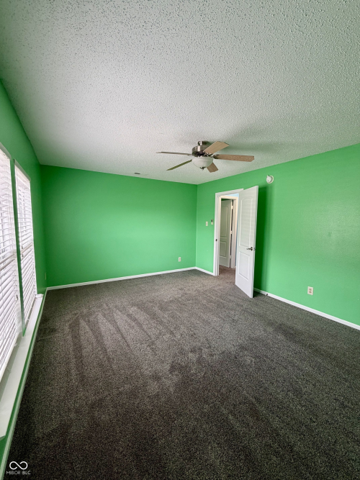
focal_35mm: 14
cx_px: 180
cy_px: 240
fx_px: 194
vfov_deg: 102.1
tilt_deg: -5.7
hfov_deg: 85.7
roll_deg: -0.8
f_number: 2.2
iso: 160
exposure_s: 1/60
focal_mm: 2.22
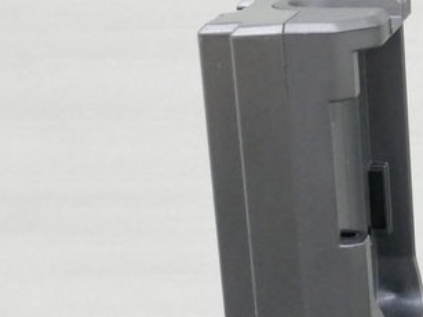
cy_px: 386
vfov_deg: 10.2
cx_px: 682
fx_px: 1747
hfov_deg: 12.9
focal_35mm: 143
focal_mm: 13.8
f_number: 5.6
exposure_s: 1/20
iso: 1600
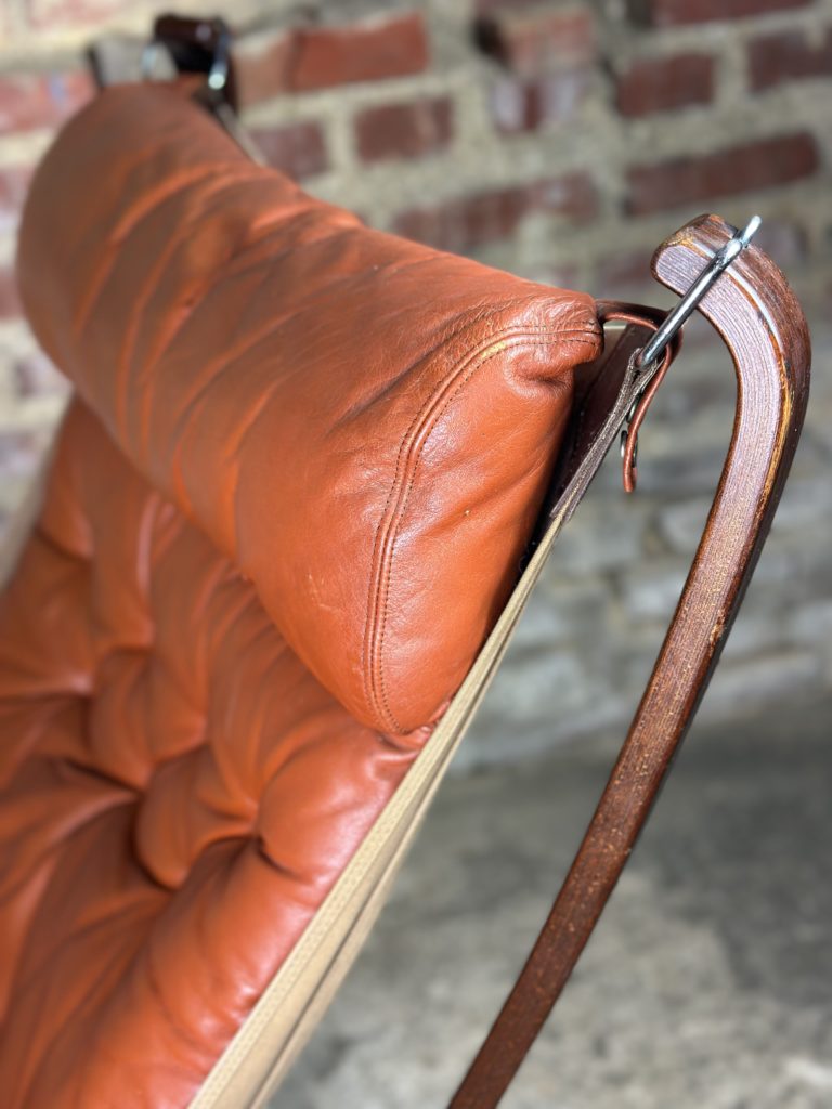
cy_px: 554
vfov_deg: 39.7
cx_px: 416
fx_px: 1538
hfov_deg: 30.3
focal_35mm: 48
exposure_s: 1/50
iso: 200
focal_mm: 6.86
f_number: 1.78
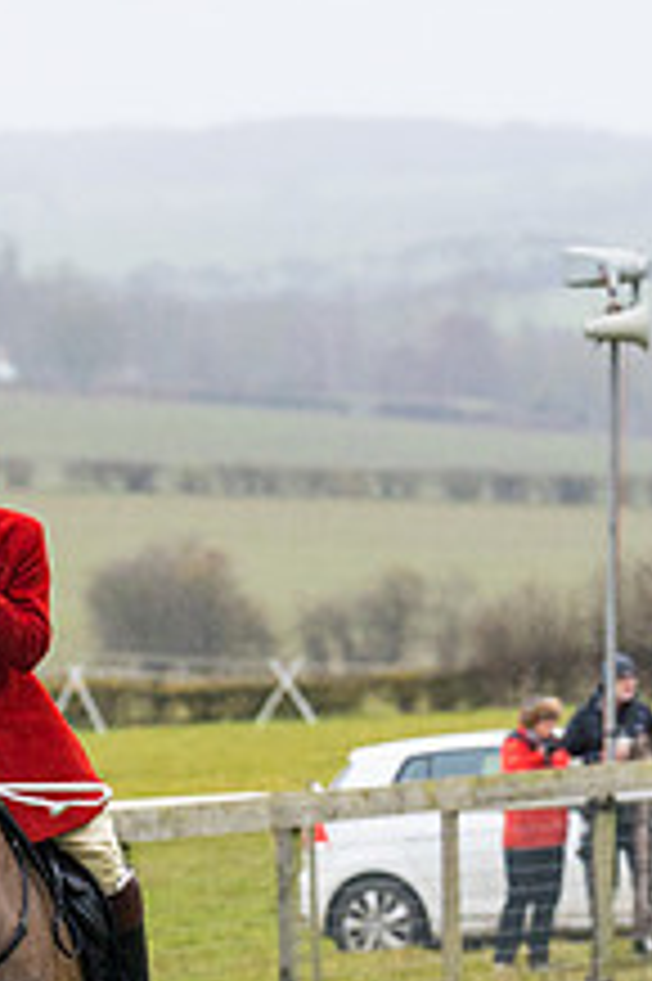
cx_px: -732
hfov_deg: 2.5
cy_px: 999
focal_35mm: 550
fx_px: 14964
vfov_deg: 3.7
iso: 800
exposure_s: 1/800
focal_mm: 135
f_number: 4
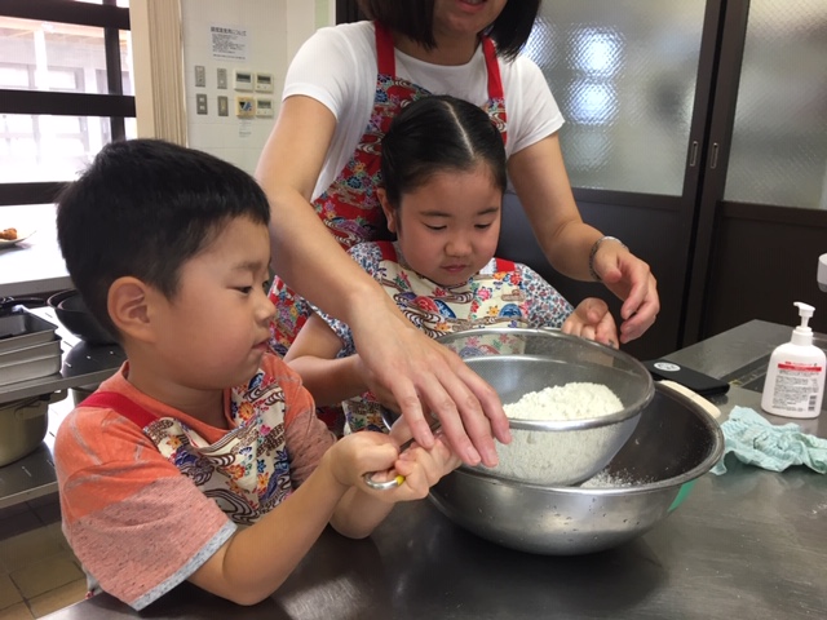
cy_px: 310
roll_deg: -1.3
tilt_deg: -12.7
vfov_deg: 48.2
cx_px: 414
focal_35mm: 29
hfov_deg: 61.7
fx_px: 693
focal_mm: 4.15
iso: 40
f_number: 2.2
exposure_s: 1/30
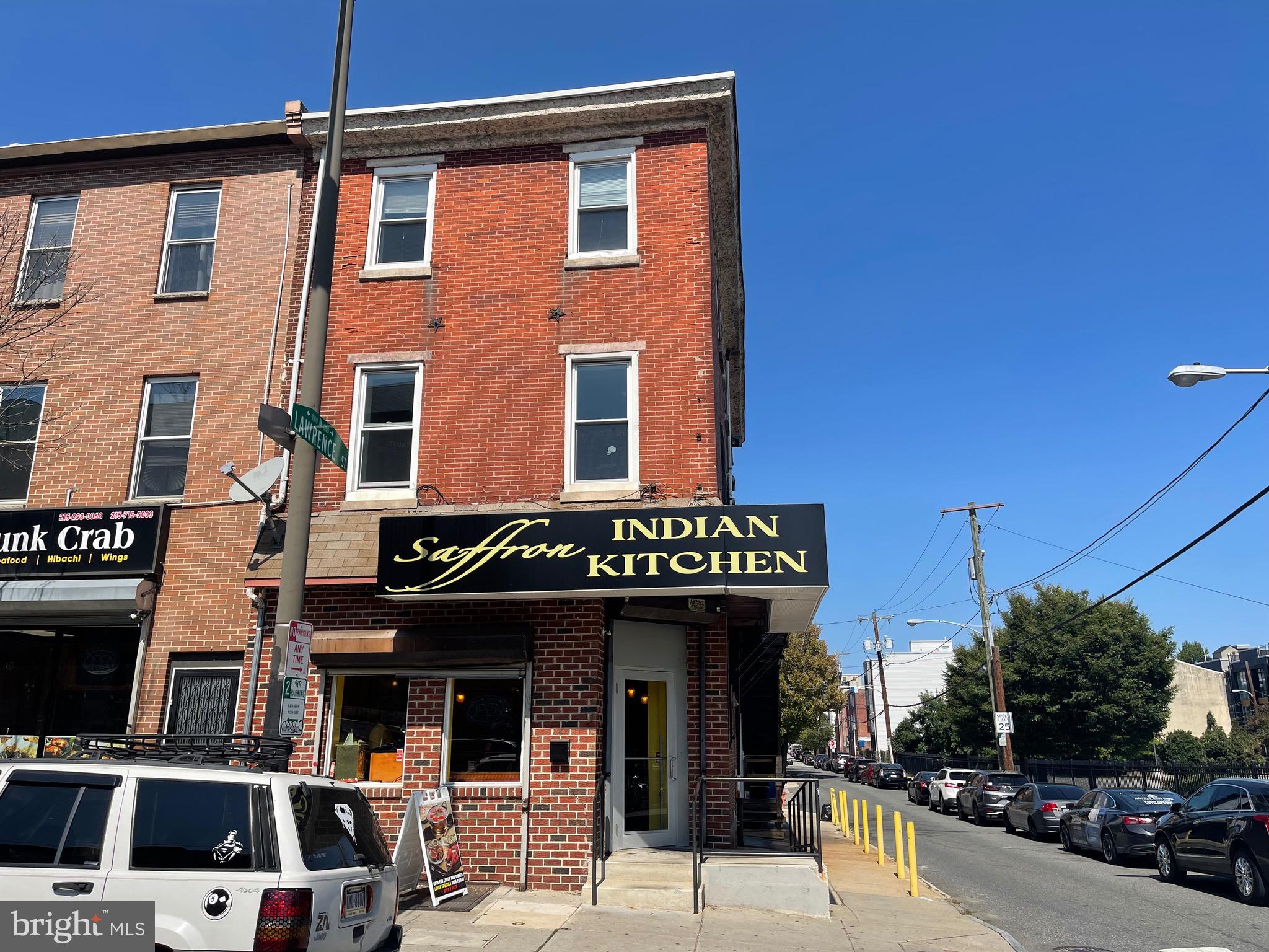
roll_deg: +0.4
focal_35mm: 25
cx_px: 634
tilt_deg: +15.4
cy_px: 476
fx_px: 916
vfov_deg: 54.9
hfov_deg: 69.4
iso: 32
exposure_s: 1/4049
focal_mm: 5.1
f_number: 1.6
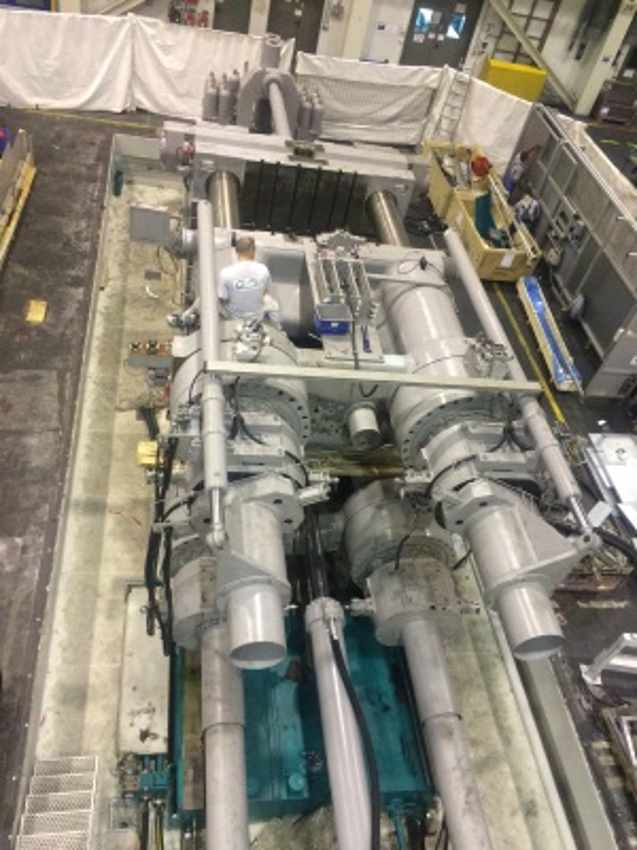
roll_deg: -14.3
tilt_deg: -44.6
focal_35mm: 29
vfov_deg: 61.7
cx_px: 318
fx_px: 712
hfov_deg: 48.2
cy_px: 425
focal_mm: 4.15
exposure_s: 1/33
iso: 250
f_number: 2.2
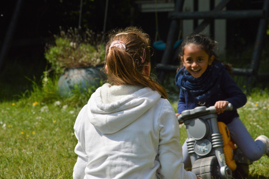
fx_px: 1176
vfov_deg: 8.7
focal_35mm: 158
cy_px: 90
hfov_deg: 13.1
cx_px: 134
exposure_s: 1/4000
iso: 800
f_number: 9
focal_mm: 105
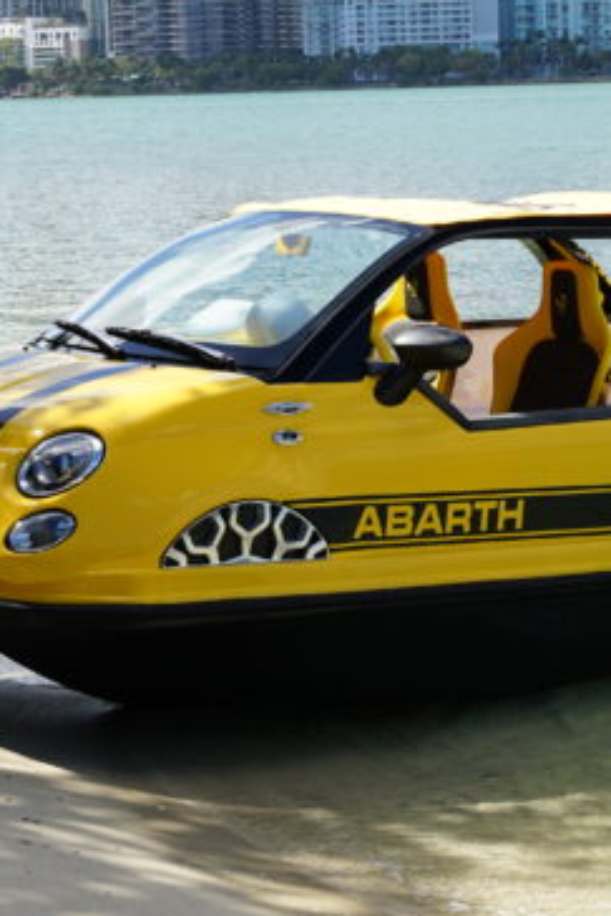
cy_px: 301
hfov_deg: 12.9
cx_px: 357
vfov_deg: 19.2
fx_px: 2695
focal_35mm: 106
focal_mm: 37.7
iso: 100
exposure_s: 1/160
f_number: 10
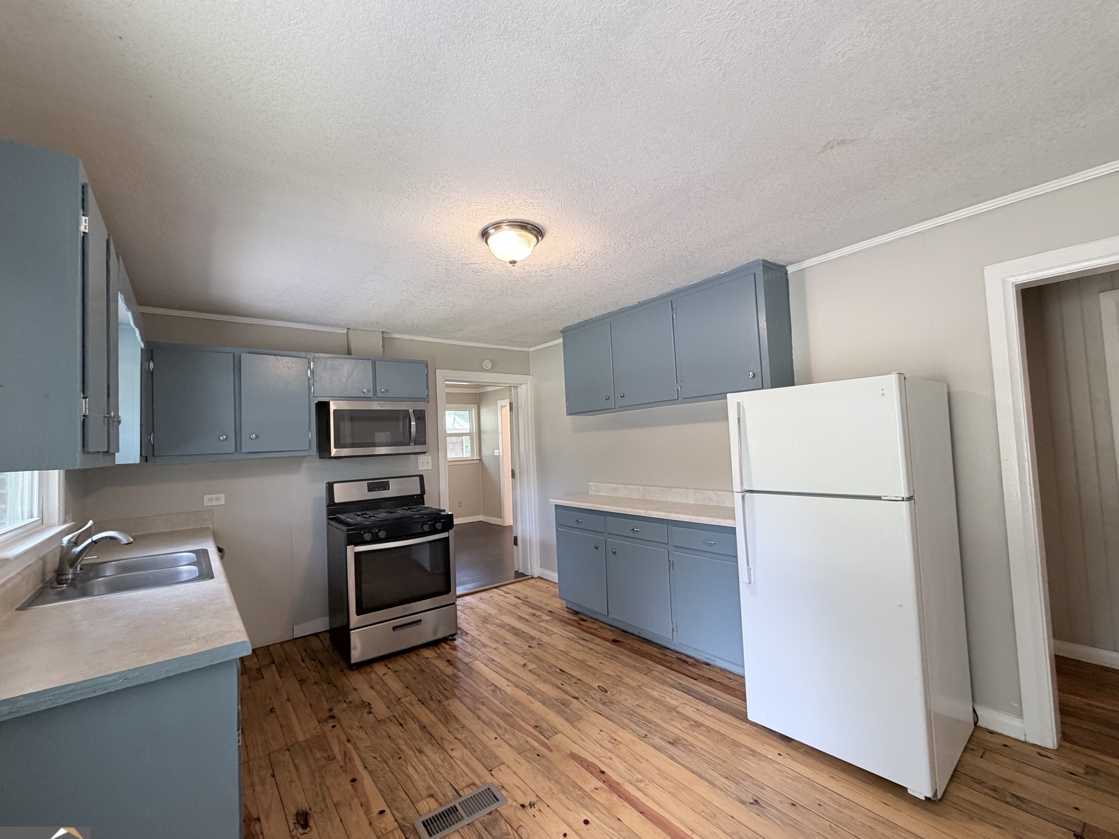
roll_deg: +2.6
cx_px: 556
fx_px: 485
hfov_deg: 98.2
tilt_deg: +2.1
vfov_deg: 81.7
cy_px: 422
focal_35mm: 15
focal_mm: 2.22
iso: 200
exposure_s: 1/60
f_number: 2.2
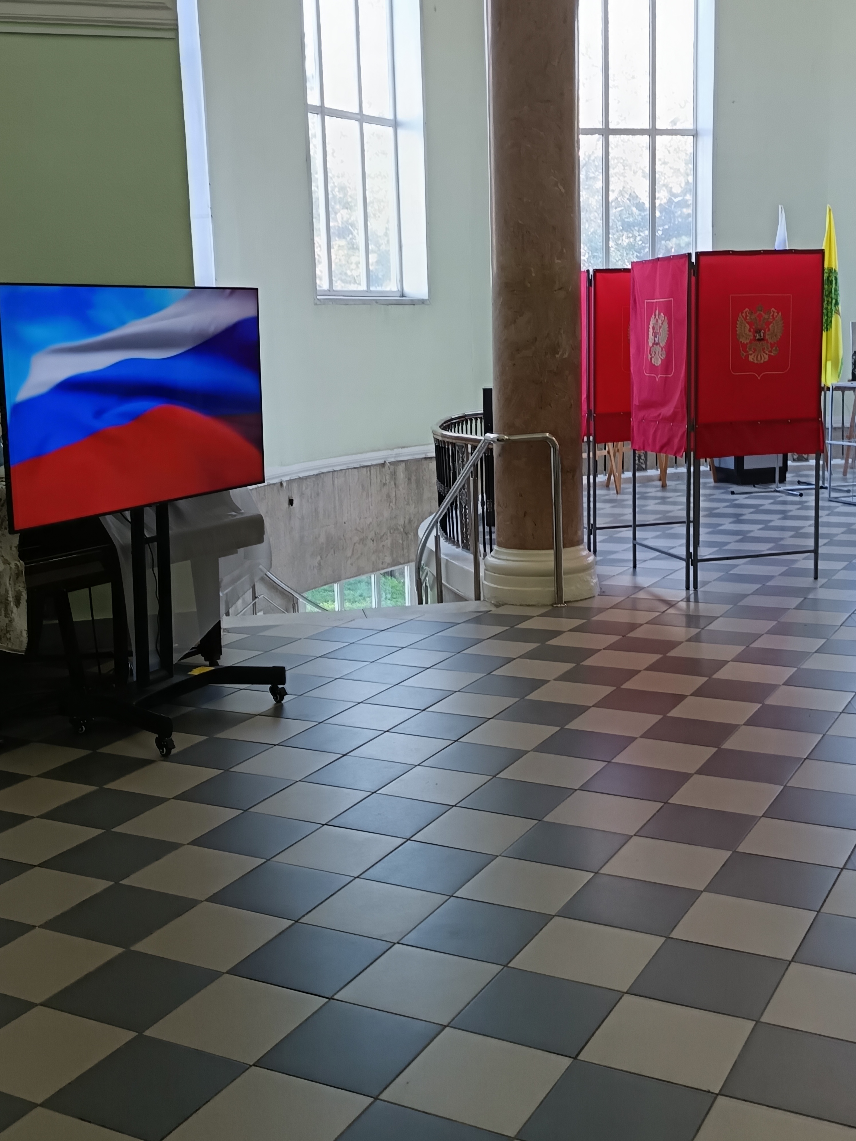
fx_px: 1286
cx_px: 428
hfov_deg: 36.8
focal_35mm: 39
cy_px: 570
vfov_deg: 47.9
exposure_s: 1/50
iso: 880
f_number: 1.75
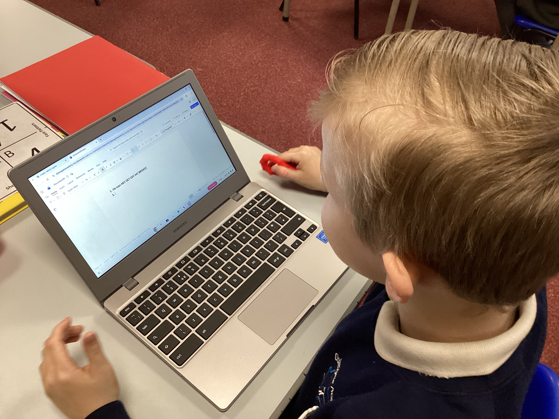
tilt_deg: -48.0
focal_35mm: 31
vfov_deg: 45.4
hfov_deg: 58.4
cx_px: 280
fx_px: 501
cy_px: 210
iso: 125
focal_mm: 3.3
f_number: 2.4
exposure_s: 1/50
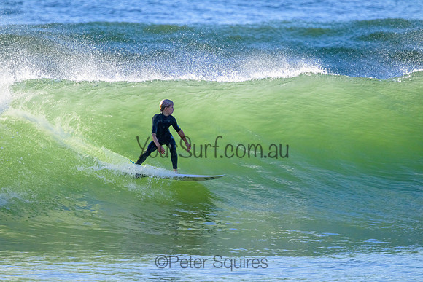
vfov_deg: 1.7
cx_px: 212
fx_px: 9402
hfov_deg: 2.6
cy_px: 141
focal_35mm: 800
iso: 2200
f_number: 11
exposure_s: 1/2000
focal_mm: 800
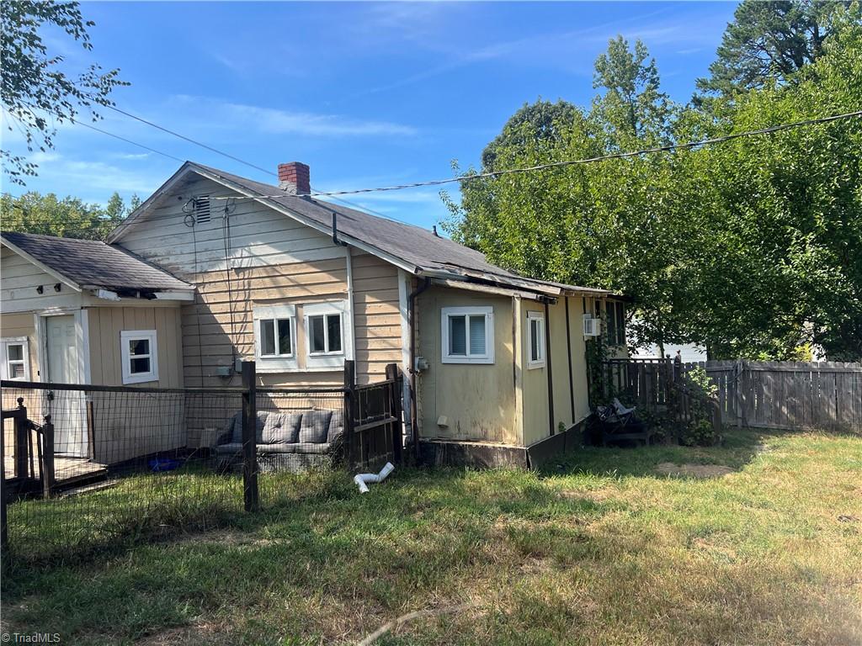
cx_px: 431
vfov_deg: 53.1
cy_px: 323
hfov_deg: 67.3
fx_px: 647
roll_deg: +3.3
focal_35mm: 26
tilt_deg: +0.3
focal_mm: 5.7
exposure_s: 1/1621
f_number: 1.5
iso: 50
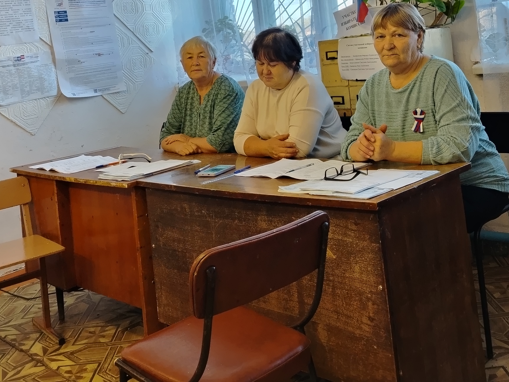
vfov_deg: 33.7
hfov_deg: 45.8
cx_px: 267
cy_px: 56
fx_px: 603
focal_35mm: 41
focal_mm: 5.25
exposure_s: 1/50
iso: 638
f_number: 1.75
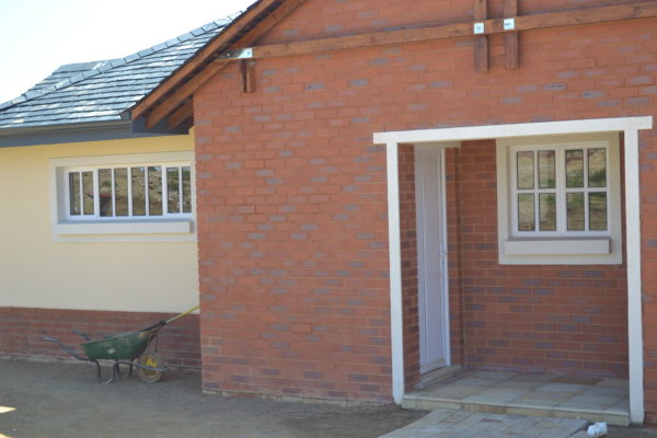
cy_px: 219
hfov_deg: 35.1
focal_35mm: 57
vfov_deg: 23.8
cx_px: 328
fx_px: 1040
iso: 100
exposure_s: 1/100
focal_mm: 38
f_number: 5
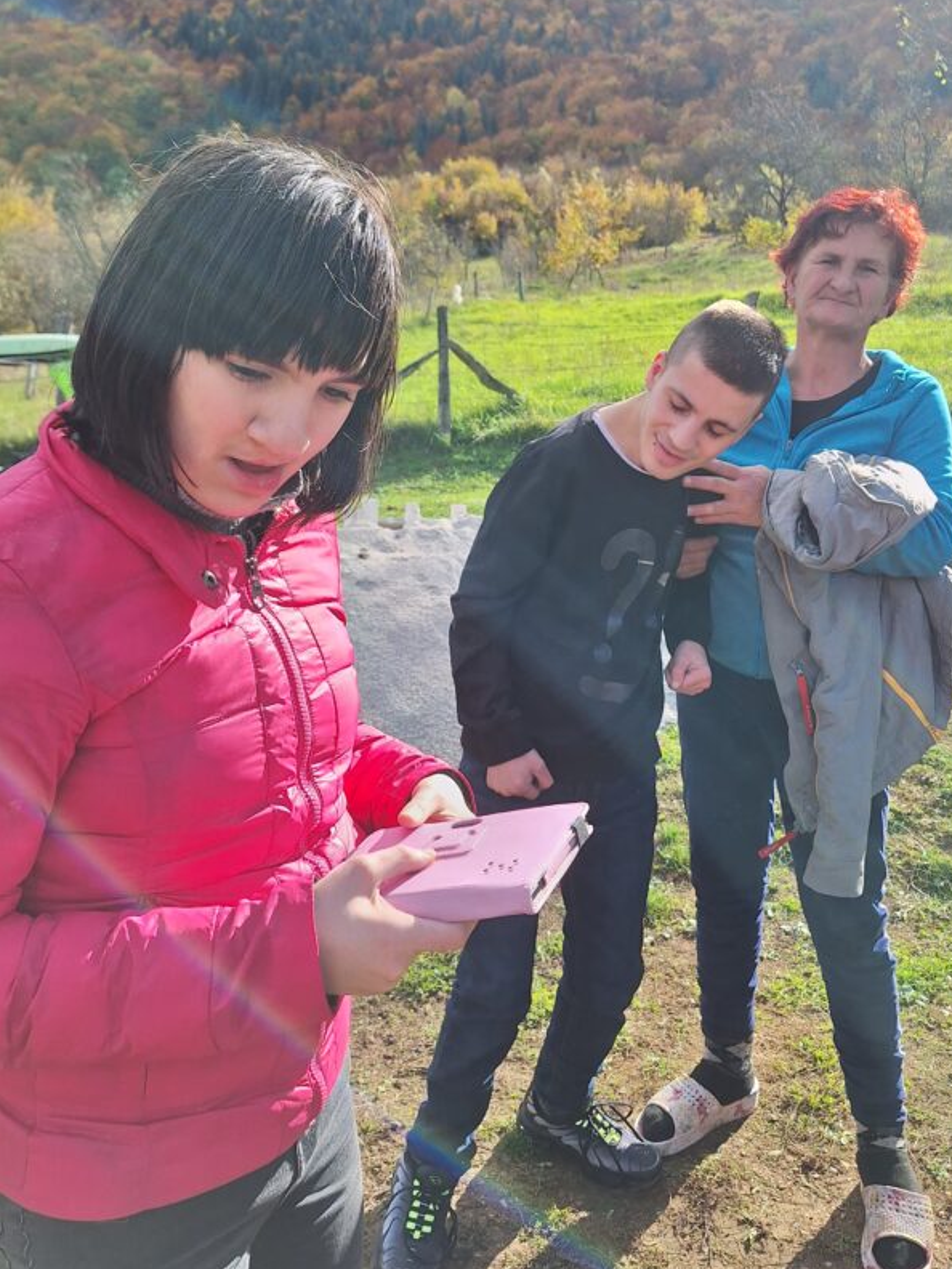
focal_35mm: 31
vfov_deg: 57.9
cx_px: 537
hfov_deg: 45.3
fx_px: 1137
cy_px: 514
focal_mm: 5.54
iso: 40
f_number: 1.8
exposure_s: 1/1366
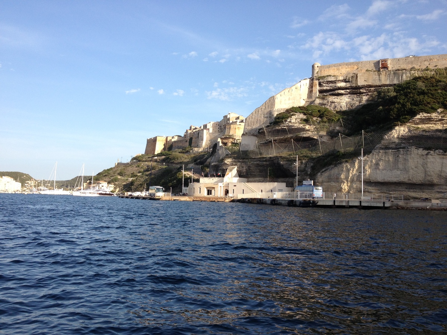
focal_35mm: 35
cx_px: 224
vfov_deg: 40.7
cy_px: 168
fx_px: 452
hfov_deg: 52.6
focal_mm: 4.28
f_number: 2.4
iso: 64
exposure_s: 1/968
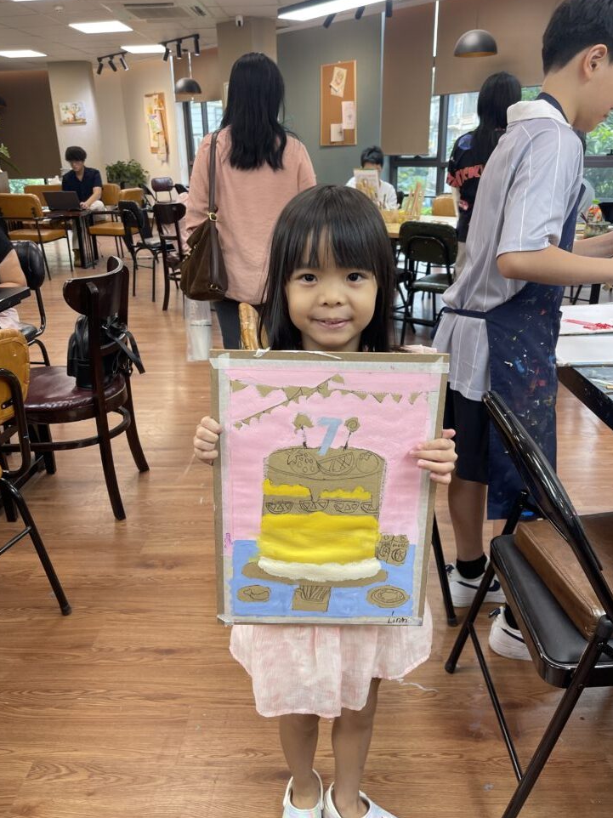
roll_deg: +1.7
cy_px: 400
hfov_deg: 53.0
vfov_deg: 67.3
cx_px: 309
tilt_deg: -22.5
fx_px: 614
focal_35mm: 26
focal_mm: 5.1
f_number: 1.6
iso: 100
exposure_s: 1/100
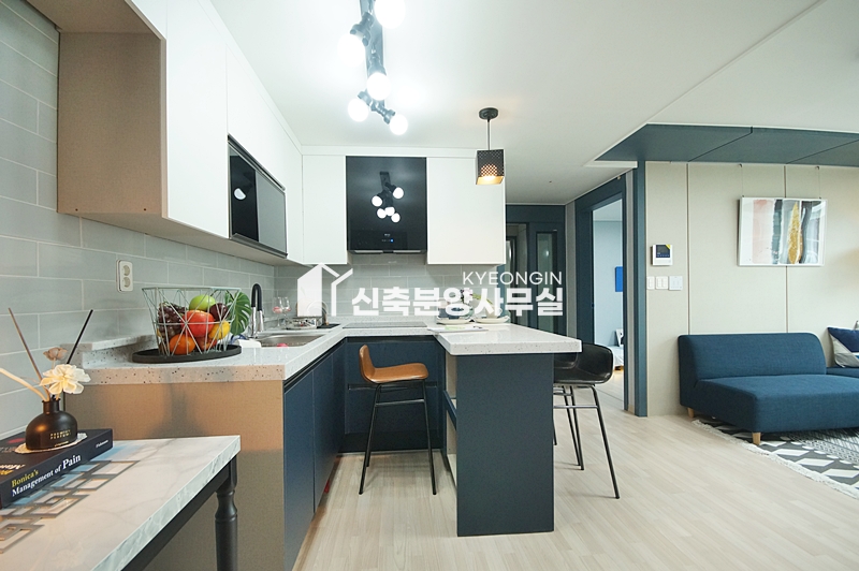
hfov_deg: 100.4
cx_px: 430
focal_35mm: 15
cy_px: 286
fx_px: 358
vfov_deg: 77.2
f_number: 5.6
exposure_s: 1/80
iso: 800
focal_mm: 10
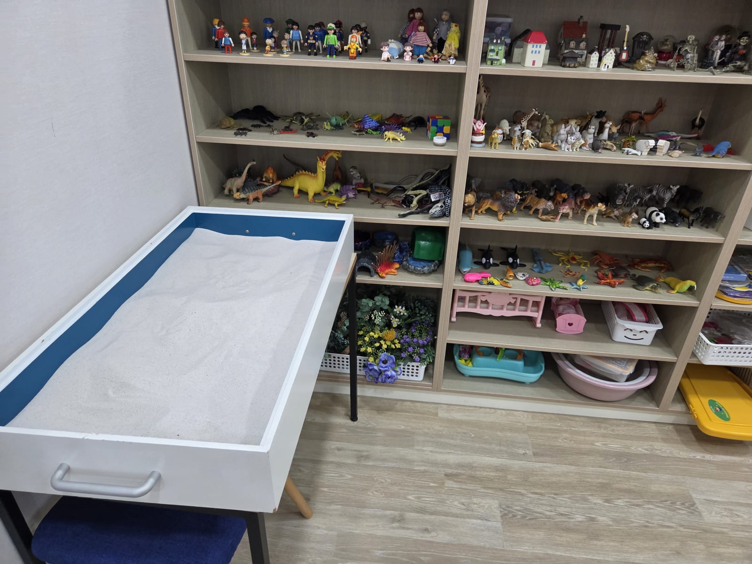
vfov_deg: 58.9
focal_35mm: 23
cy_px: 282
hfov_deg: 73.9
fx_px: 500
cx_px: 376
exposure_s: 1/120
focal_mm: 5.4
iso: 320
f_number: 1.8
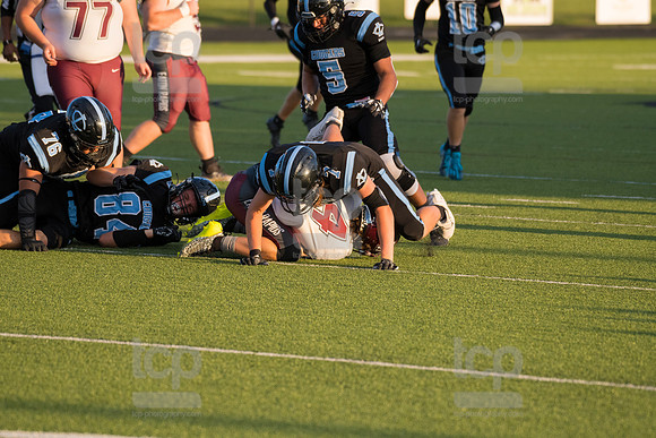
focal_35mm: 270
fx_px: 4921
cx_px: 328
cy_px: 219
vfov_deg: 5.1
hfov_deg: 7.6
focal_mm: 270
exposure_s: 1/2000
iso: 1250
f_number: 5.6
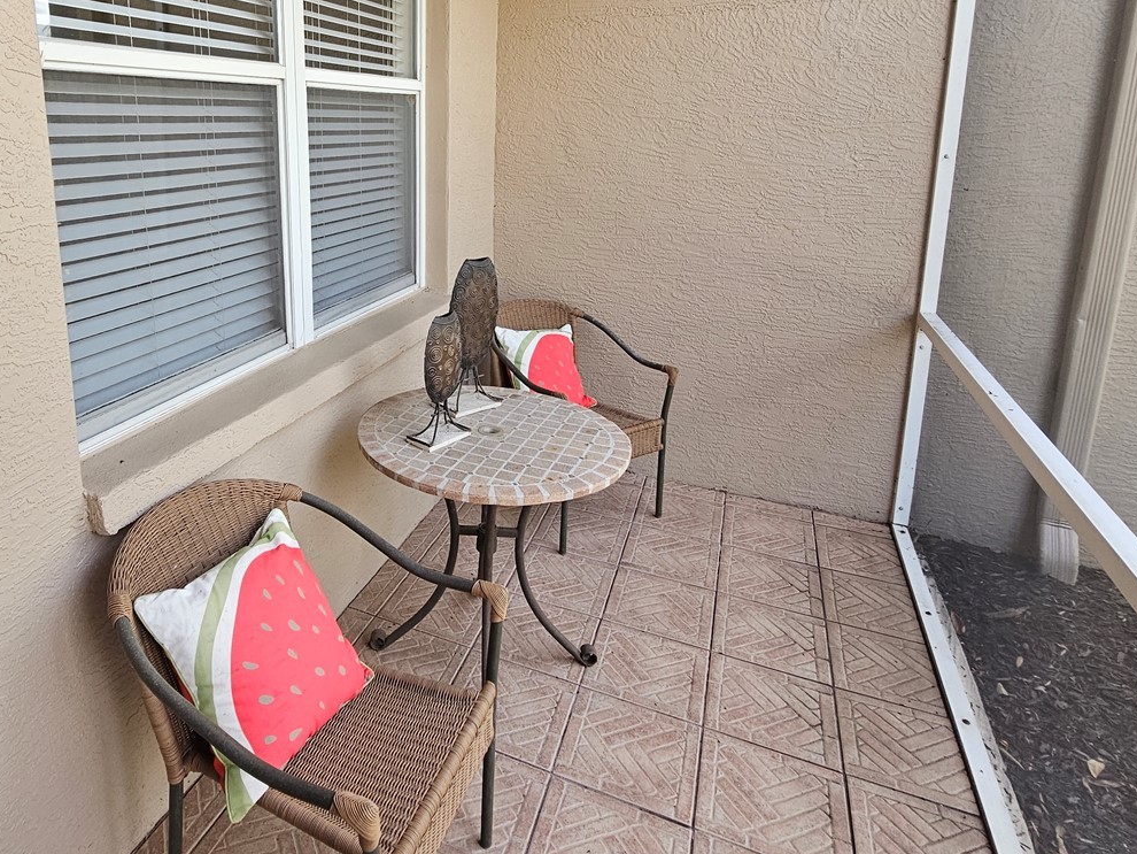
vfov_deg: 61.9
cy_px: 284
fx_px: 690
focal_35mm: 21
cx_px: 379
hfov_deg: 76.5
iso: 125
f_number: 2.2
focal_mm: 2.2
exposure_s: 1/207
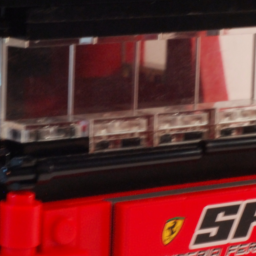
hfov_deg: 9.1
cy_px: 88
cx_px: 27
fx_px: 1606
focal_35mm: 192
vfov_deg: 9.1
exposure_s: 1/15
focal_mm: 50
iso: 800
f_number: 14
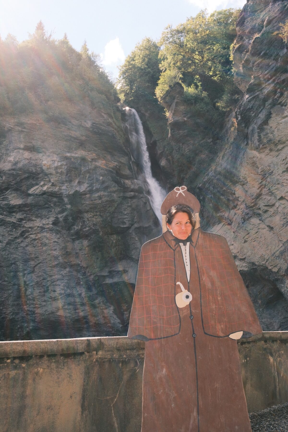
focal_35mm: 35
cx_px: 144
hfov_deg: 37.9
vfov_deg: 54.4
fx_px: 420
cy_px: 216
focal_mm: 23
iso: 500
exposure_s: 1/240
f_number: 8
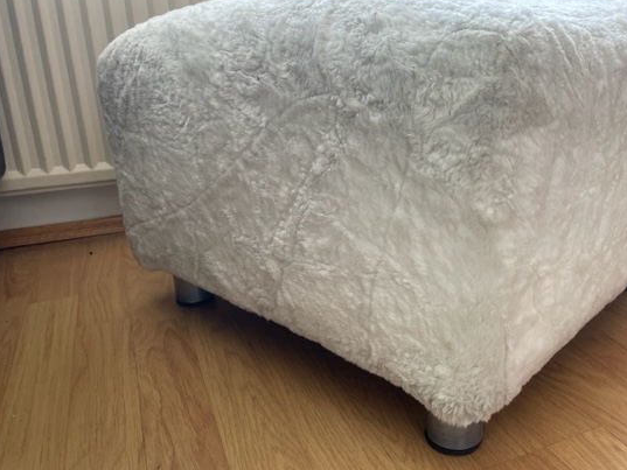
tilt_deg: -19.6
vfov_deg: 45.5
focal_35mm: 31
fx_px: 562
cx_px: 368
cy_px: 227
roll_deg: +1.4
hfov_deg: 58.0
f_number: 1.6
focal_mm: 4.2
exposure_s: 1/121
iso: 100
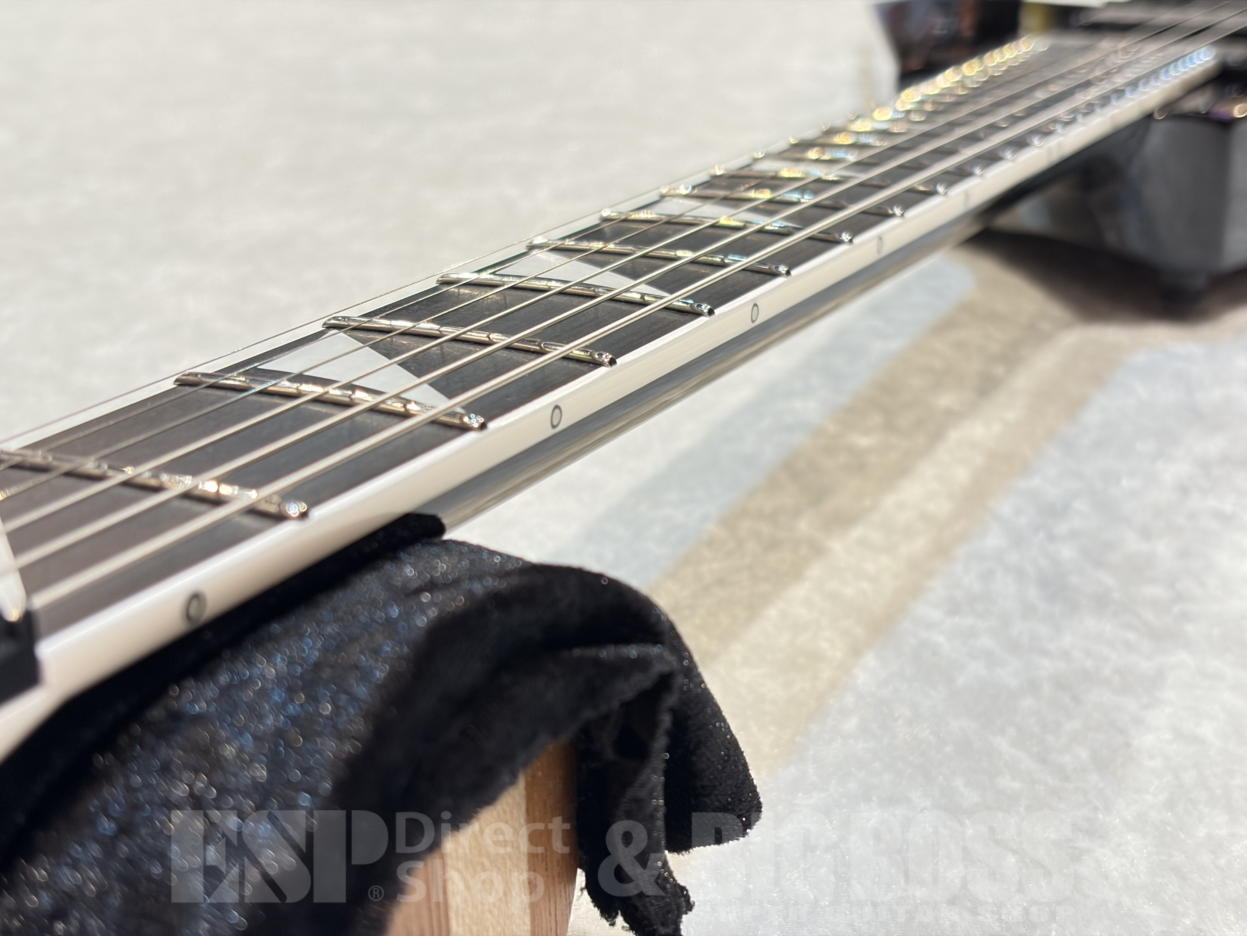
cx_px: 624
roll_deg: +1.9
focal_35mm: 52
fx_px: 1873
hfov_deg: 36.8
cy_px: 468
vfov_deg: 28.0
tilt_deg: -20.7
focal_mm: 5.96
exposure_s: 1/40
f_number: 1.6
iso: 125
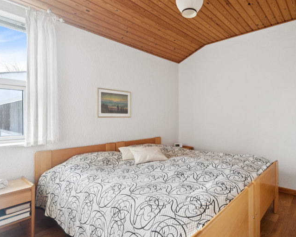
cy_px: 118
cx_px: 180
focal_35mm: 20
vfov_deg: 68.1
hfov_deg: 79.3
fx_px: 175
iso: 400
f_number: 4.5
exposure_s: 1/40
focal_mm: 17
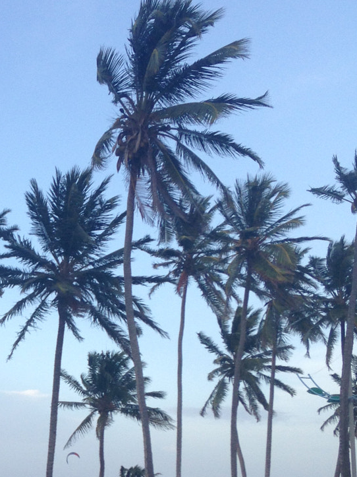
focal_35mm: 73
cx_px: -32
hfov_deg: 19.3
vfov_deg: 26.3
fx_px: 1004
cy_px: 369
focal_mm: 4.12
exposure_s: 1/271
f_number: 2.4
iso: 50
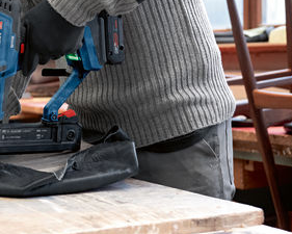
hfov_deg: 20.9
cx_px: 25
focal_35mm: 89
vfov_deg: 16.6
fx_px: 772
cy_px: -36
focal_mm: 33.5
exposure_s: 1/160
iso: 1250
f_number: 3.2
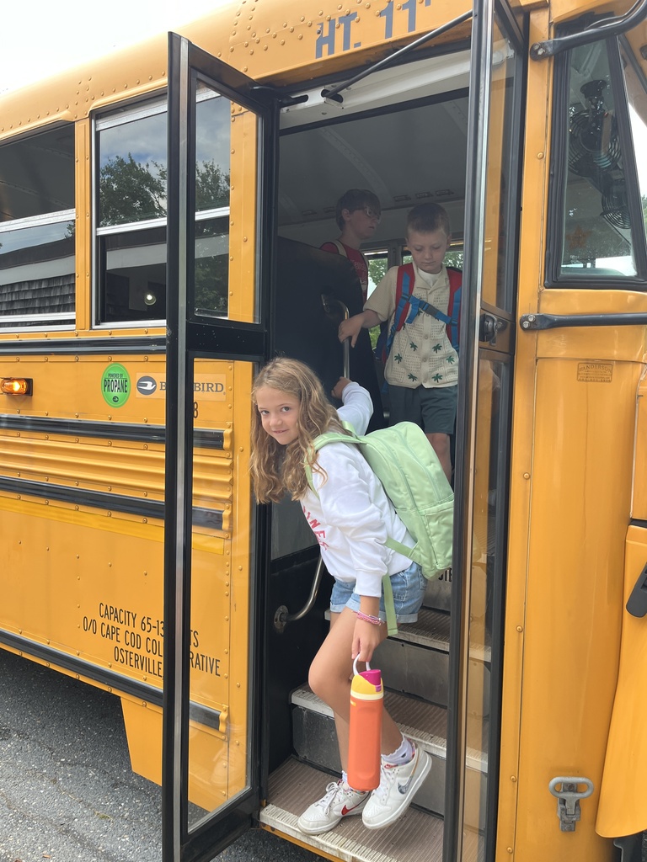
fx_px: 648
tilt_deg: -3.7
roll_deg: -0.6
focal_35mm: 26
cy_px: 431
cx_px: 324
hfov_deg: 53.1
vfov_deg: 67.3
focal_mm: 5.1
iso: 50
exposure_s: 1/122
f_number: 1.6
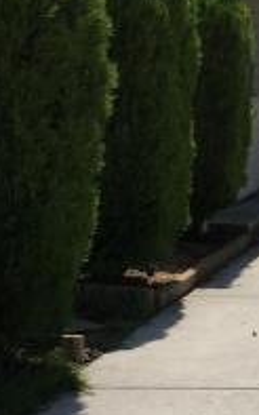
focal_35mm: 120
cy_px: 240
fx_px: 1356
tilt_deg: -3.8
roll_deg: -1.8
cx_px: 560
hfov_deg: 9.9
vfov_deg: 17.4
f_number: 2.2
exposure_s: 1/2481
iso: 25
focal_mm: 4.15
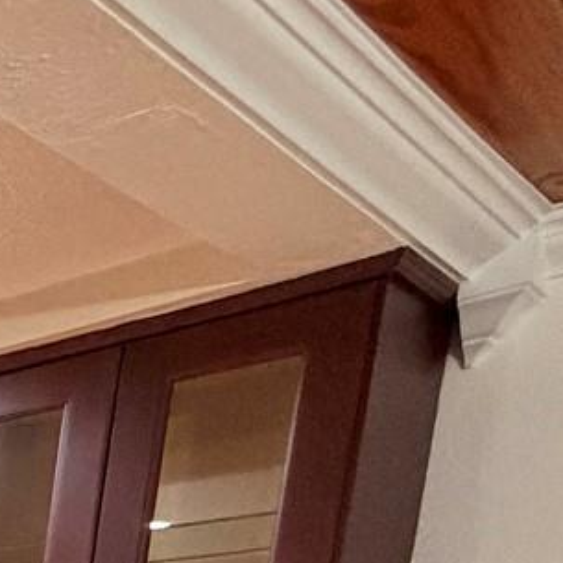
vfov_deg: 20.6
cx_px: -648
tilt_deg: -7.7
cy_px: 945
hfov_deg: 16.9
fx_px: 1196
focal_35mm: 65
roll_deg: -2.9
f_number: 2.2
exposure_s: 1/60
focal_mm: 2.22
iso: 500
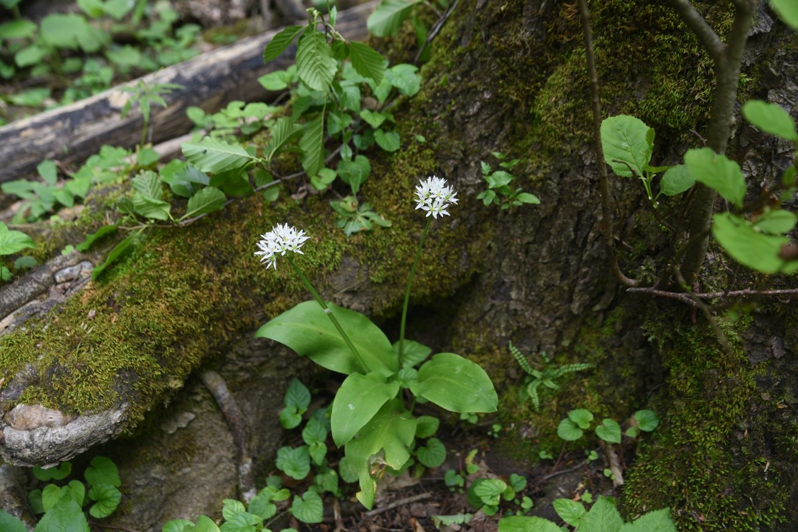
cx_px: 399
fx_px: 709
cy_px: 266
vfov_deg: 41.1
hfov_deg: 58.7
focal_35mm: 32
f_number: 3.5
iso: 400
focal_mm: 32
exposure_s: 1/125
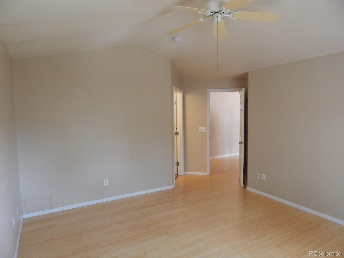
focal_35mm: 22
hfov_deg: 76.4
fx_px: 219
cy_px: 129
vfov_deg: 61.1
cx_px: 172
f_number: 3
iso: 220
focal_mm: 4
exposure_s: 1/30
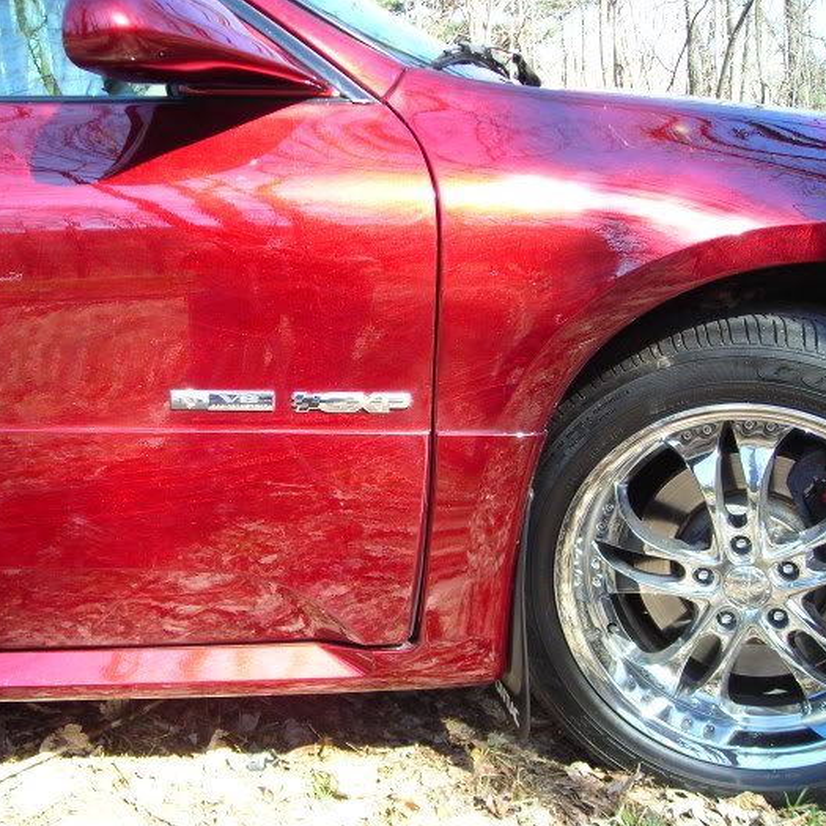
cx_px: 288
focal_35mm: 45
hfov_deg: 37.2
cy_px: 414
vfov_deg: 37.6
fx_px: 1215
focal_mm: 6.3
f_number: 3.2
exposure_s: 1/53.7
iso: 50
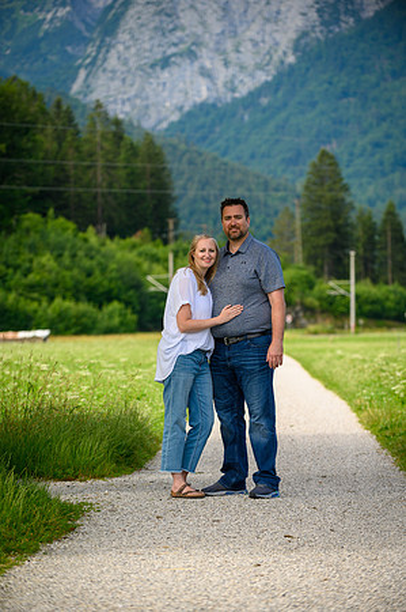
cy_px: 306
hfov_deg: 11.4
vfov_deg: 17.1
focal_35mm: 120
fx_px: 2035
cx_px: 203
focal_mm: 120
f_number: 4
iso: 125
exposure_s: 1/1000
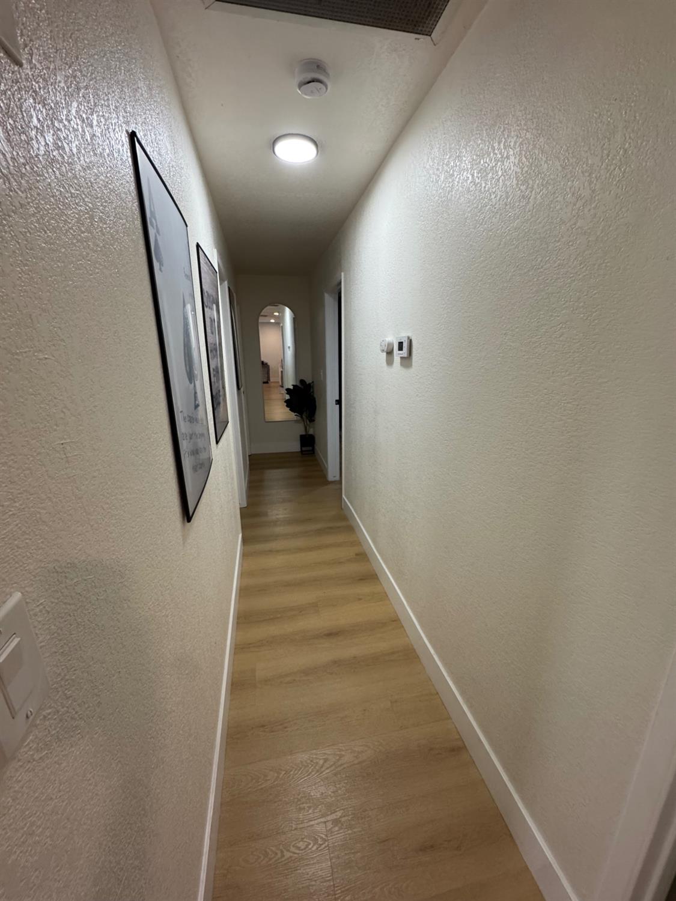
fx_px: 365
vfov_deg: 102.1
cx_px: 338
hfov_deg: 85.7
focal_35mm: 14
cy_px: 450
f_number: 2.2
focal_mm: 2.22
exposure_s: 1/120
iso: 250
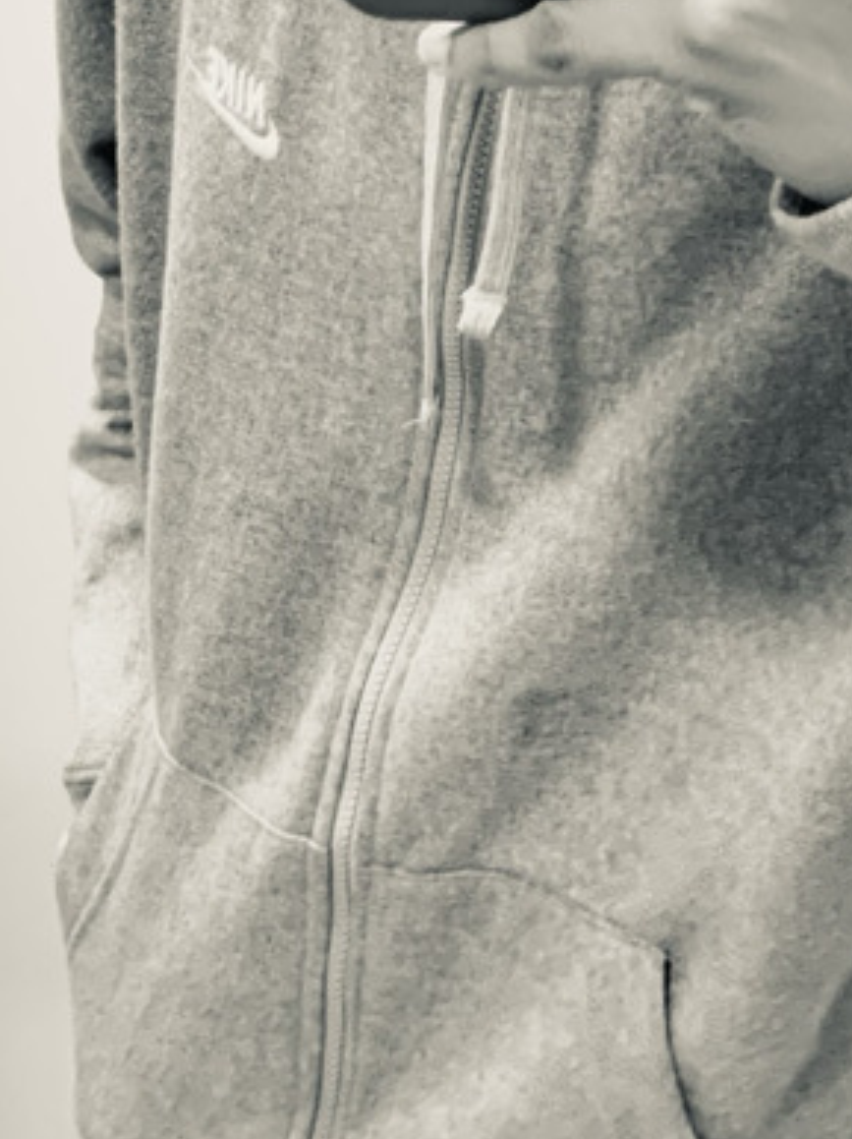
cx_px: 540
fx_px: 2267
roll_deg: -1.8
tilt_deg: -11.9
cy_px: -83
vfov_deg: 26.2
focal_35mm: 69
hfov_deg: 21.2
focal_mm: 4.25
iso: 250
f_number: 1.8
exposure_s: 1/60
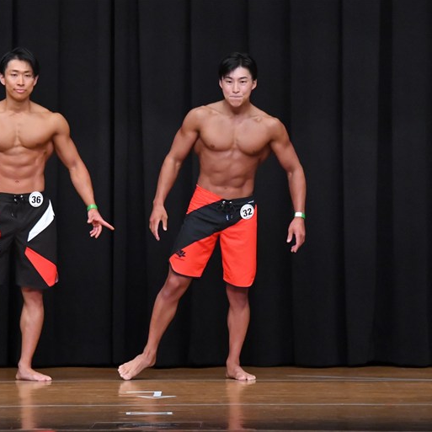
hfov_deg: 5.7
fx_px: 4349
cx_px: 165
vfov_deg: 5.7
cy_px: 216
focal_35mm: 308
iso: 8000
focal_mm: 160
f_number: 5.6
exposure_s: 1/400
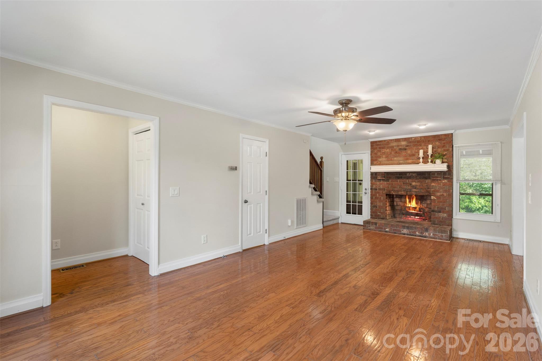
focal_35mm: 16
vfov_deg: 73.7
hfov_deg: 96.7
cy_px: 180
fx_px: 241
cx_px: 271
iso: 800
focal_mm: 16
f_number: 8
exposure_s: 1/100
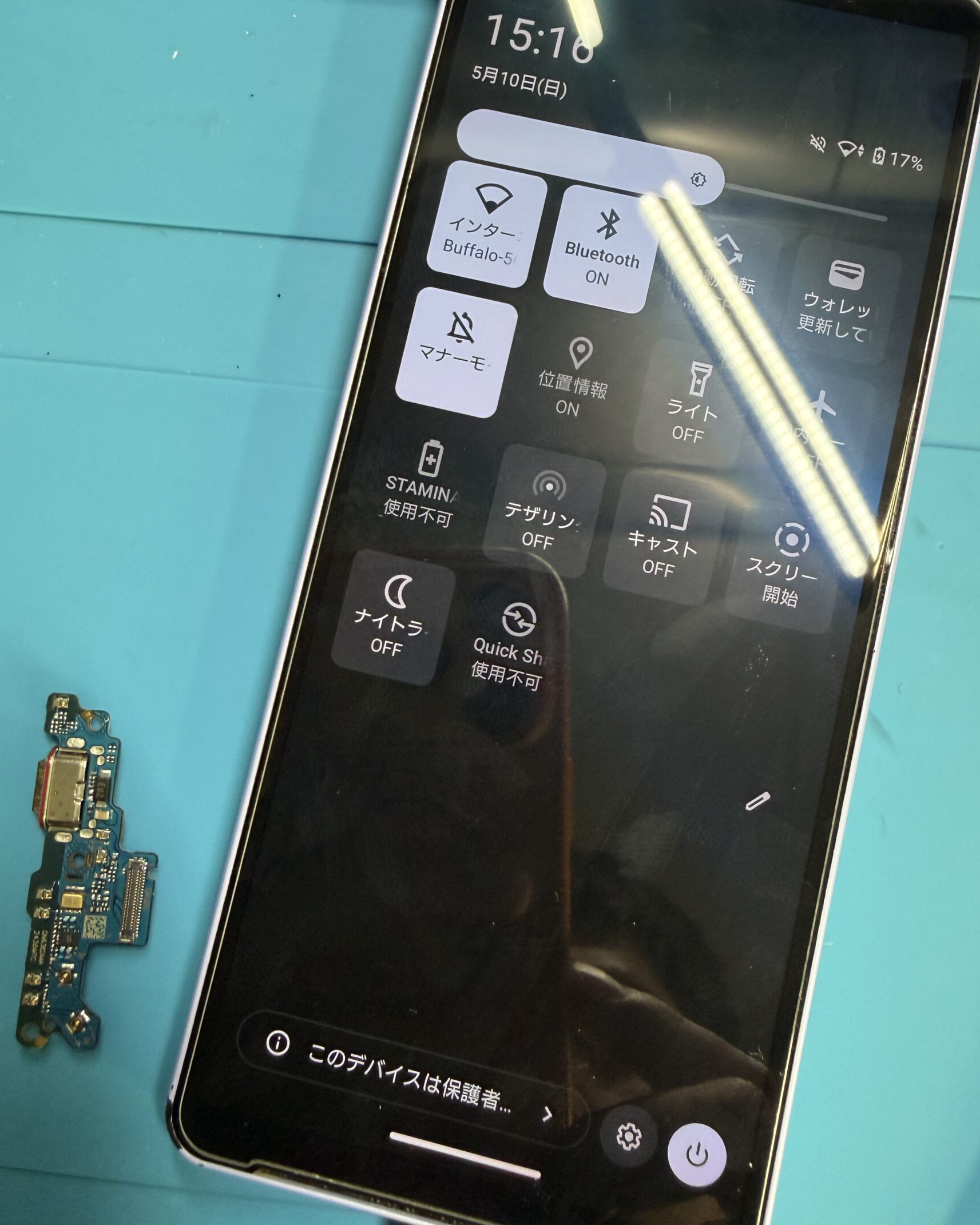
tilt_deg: -80.3
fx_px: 1015
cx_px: 461
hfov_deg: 51.5
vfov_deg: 62.0
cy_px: 693
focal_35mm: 28
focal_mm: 2.22
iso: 320
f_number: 2.2
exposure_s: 1/84
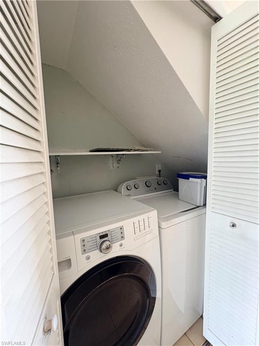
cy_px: 173
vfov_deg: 102.1
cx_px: 130
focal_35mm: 14
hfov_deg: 85.7
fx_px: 140
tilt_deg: -4.8
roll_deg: +1.2
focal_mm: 2.22
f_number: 2.2
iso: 400
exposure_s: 1/60
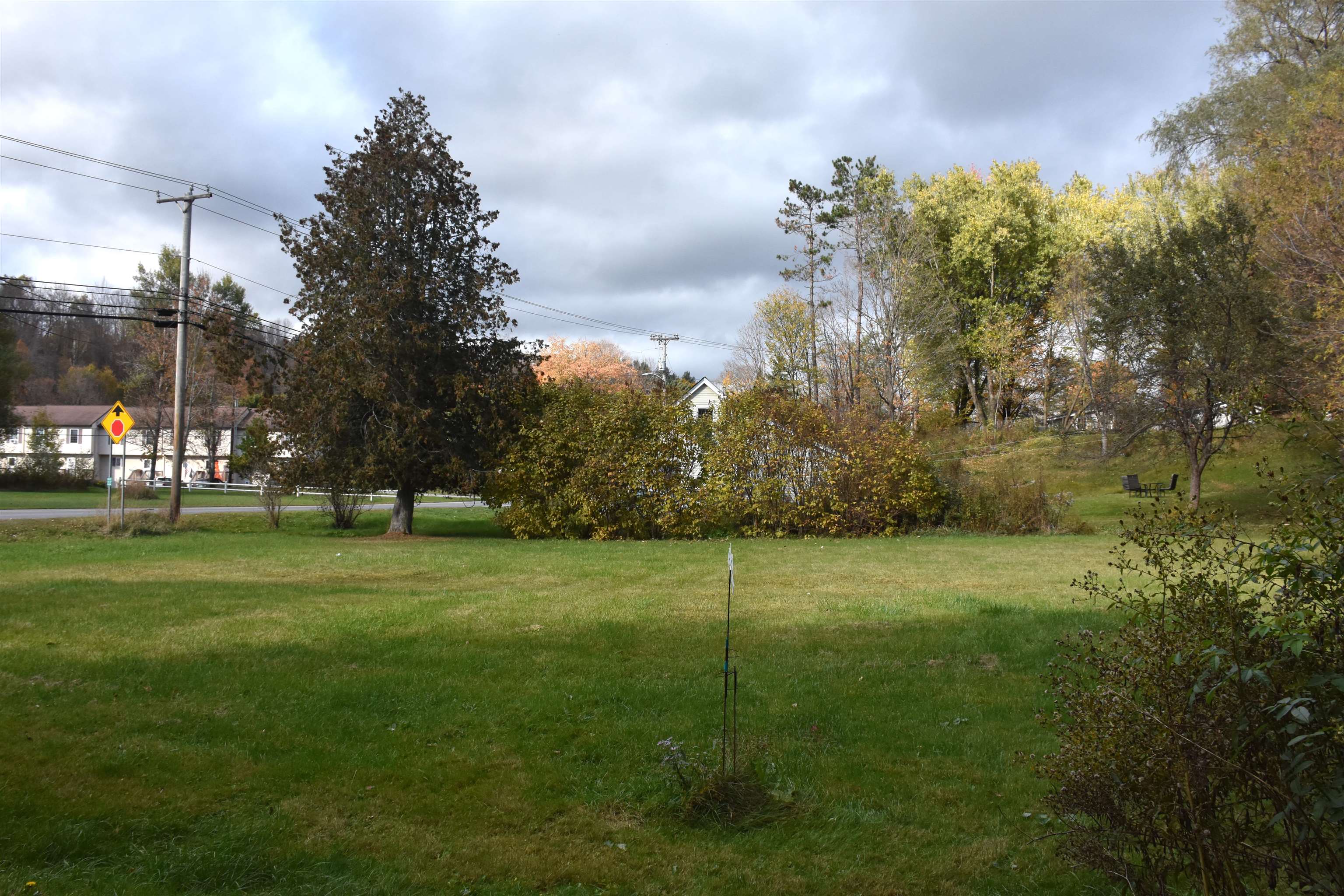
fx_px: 1008
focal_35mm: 27
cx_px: 672
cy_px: 448
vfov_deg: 47.9
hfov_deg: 67.4
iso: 800
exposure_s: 1/320
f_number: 8
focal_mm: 18
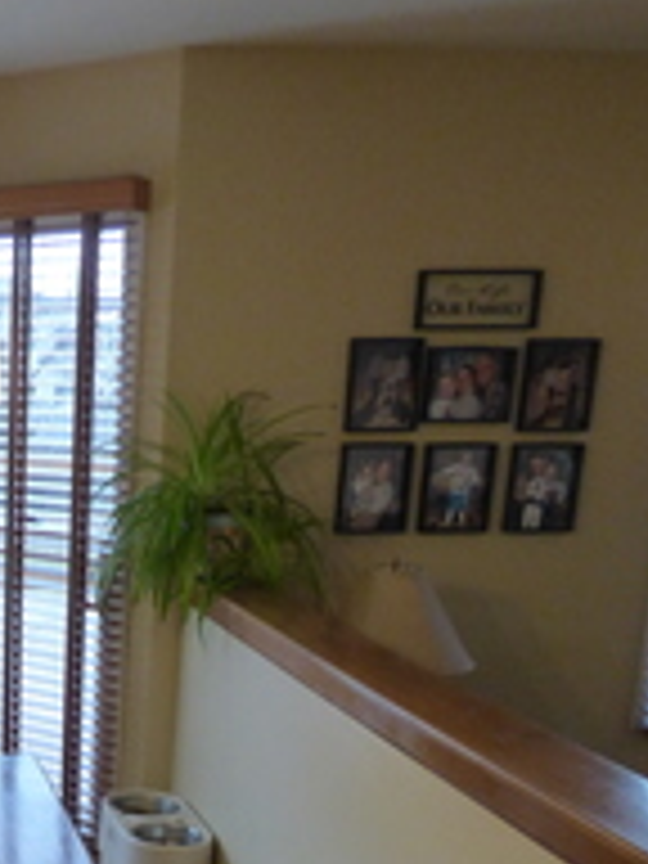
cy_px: 770
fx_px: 1248
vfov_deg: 36.0
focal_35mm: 50
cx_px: -90
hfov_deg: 26.5
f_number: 2.8
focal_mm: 3.58
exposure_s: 1/60
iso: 320
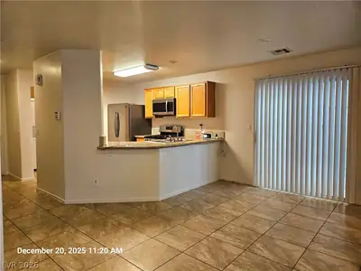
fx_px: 240
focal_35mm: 23
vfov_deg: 58.9
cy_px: 136
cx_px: 180
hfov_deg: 73.9
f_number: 1.8
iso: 320
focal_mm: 5.4
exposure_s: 1/120
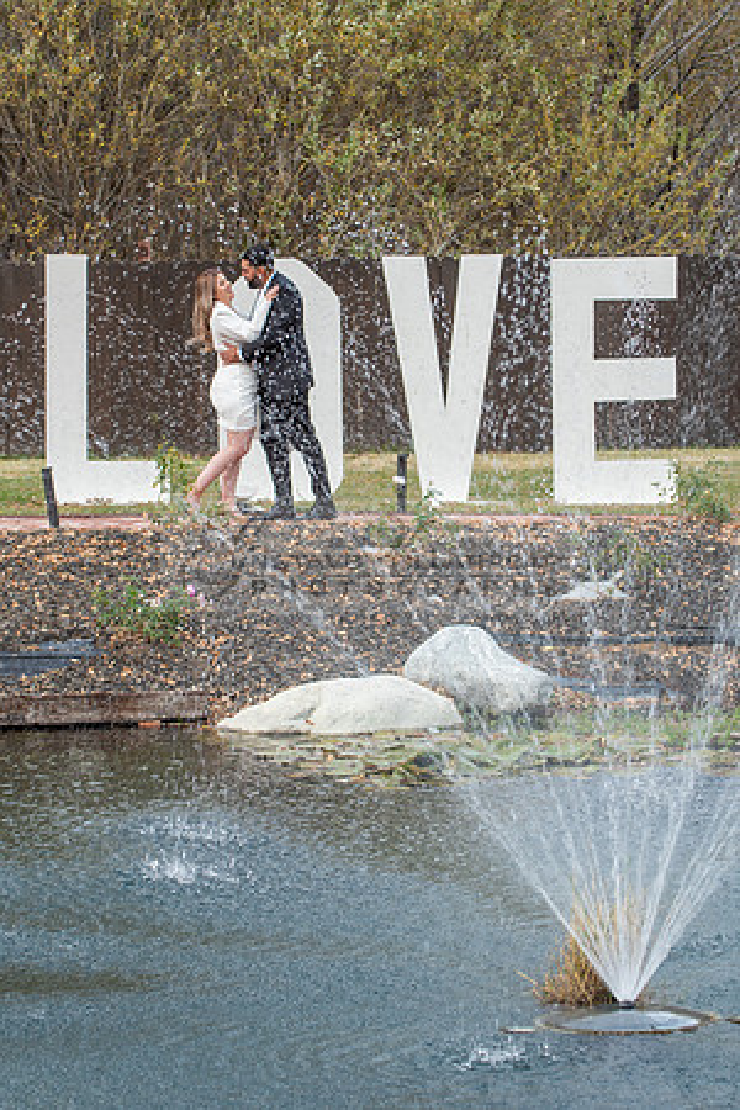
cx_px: 405
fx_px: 4904
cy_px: 554
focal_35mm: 159
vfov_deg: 12.9
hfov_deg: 8.6
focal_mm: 105
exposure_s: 1/200
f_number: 3.5
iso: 250
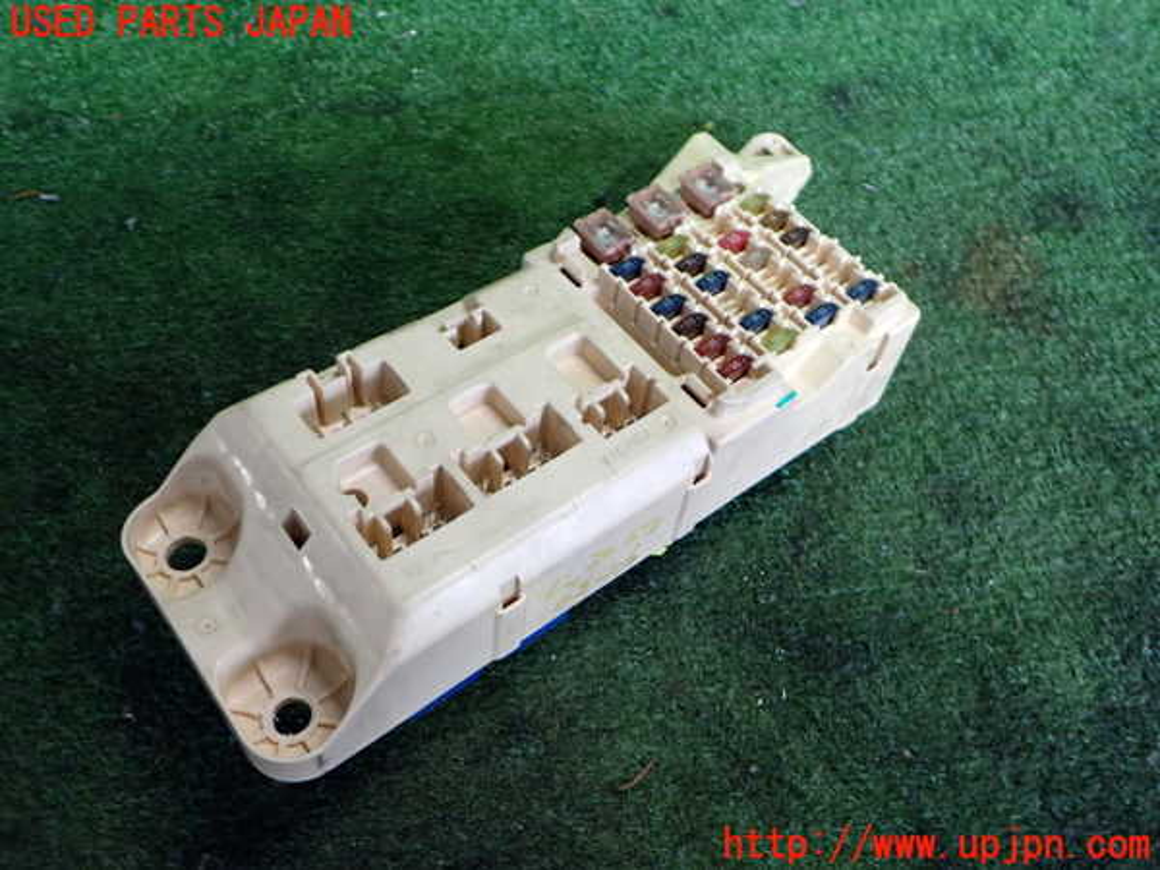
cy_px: 435
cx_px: 580
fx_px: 1005
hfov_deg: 60.0
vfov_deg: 46.8
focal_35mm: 30
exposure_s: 1/160
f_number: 2.3
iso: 800
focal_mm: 5.4
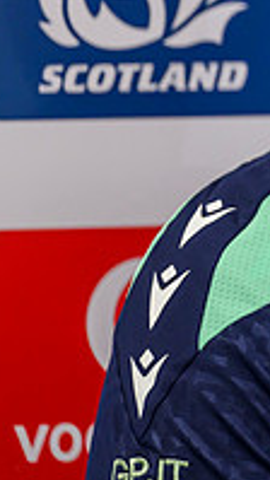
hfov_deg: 1.6
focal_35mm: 743
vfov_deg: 2.9
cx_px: 584
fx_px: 9453
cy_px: -34
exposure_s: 1/160
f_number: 2.8
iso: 1000
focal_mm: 200
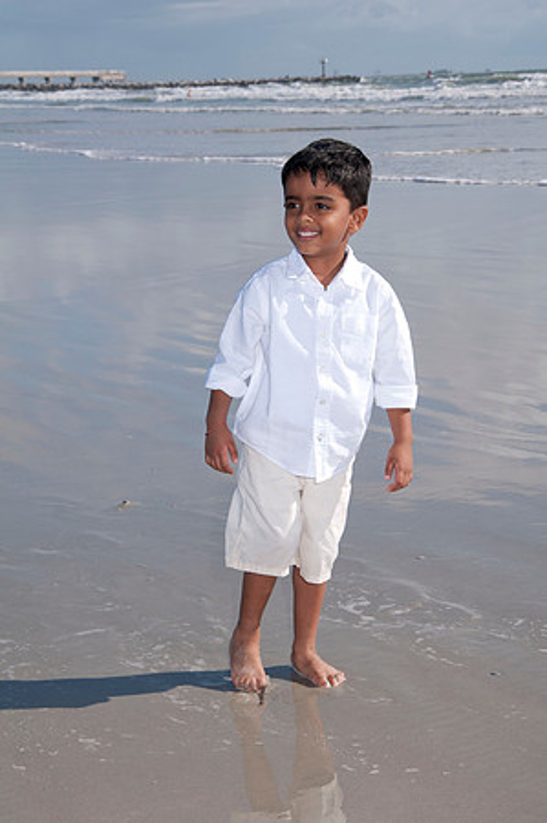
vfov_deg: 23.4
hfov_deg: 15.7
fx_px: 1987
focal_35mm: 87
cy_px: 412
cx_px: 274
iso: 100
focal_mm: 58
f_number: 11
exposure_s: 1/250
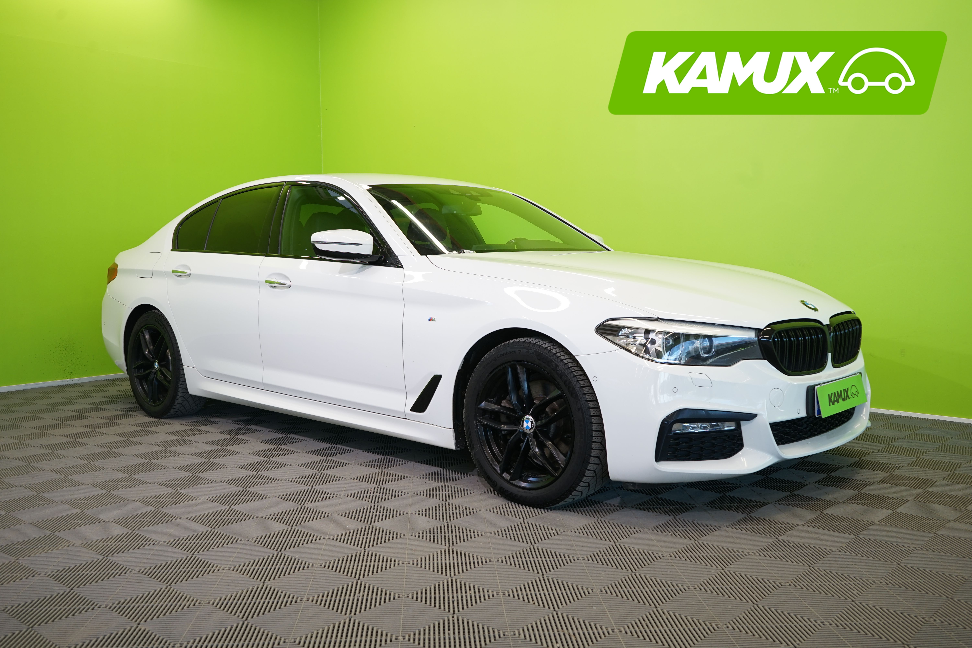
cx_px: 486
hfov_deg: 57.2
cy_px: 324
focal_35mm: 33
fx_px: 891
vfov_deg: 40.0
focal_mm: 33
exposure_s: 1/30
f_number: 6.3
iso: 400
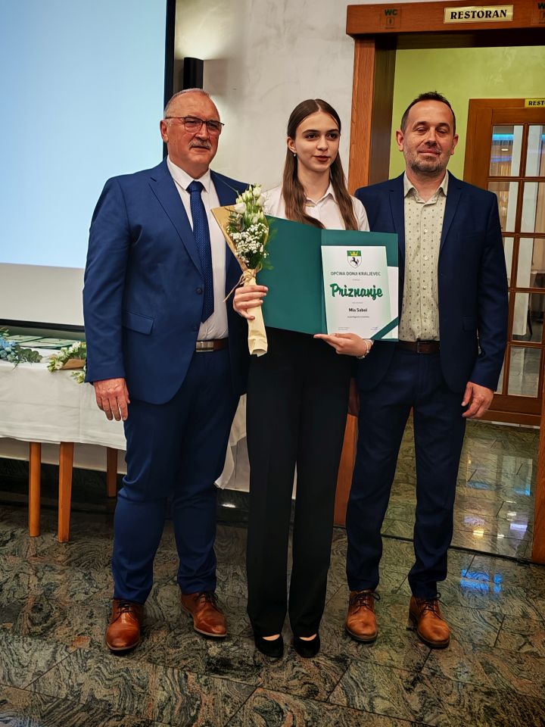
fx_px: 1008
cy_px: 364
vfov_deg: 39.7
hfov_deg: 30.3
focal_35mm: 48
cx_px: 272
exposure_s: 1/100
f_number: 1.9
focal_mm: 6.12
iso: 400
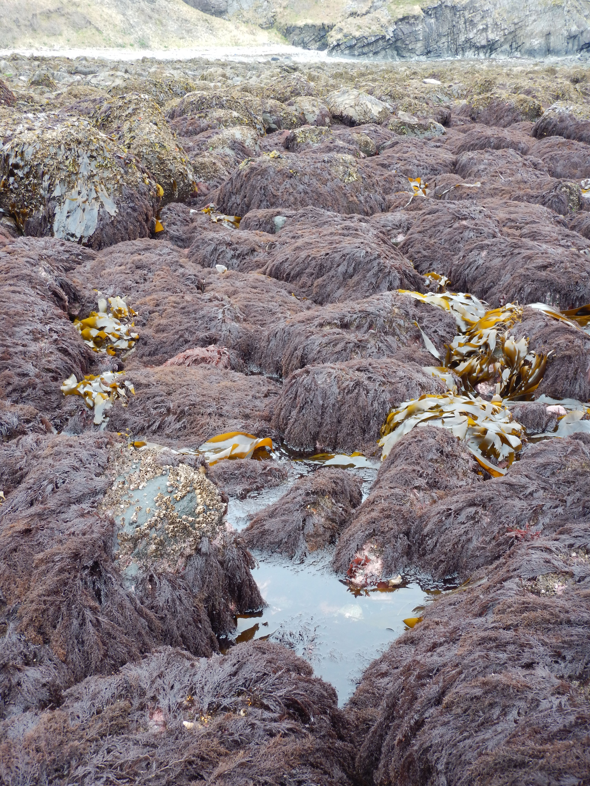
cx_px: 295
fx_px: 909
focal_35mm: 40
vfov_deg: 46.8
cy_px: 393
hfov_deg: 36.0
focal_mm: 7.2
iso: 125
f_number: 4.2
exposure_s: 1/30
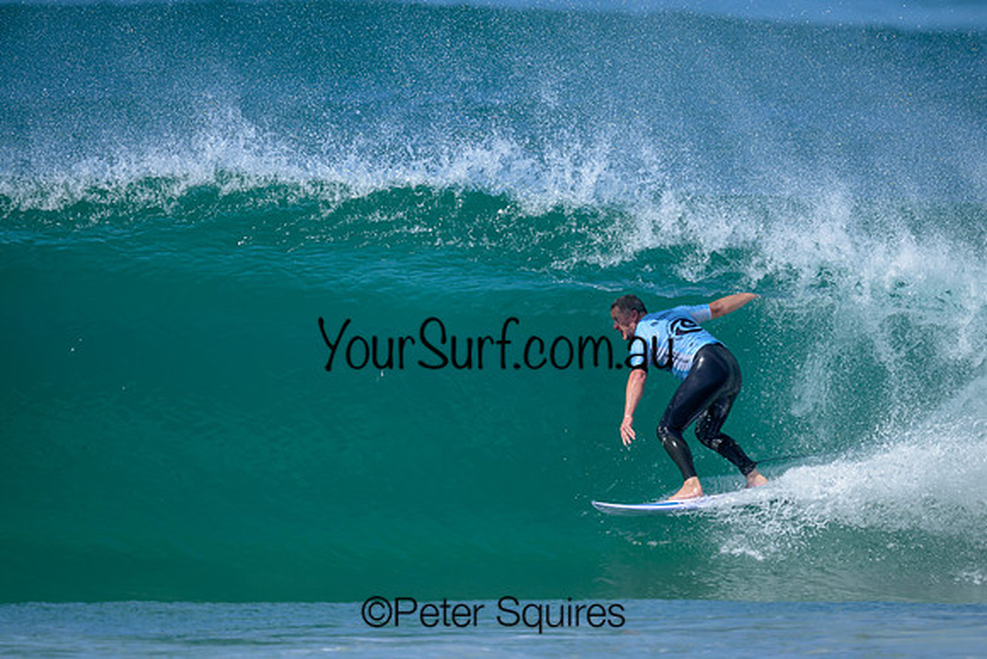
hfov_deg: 2.3
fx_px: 24136
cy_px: 296
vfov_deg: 1.6
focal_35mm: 880
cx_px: 507
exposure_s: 1/2000
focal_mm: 800
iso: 400
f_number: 6.3
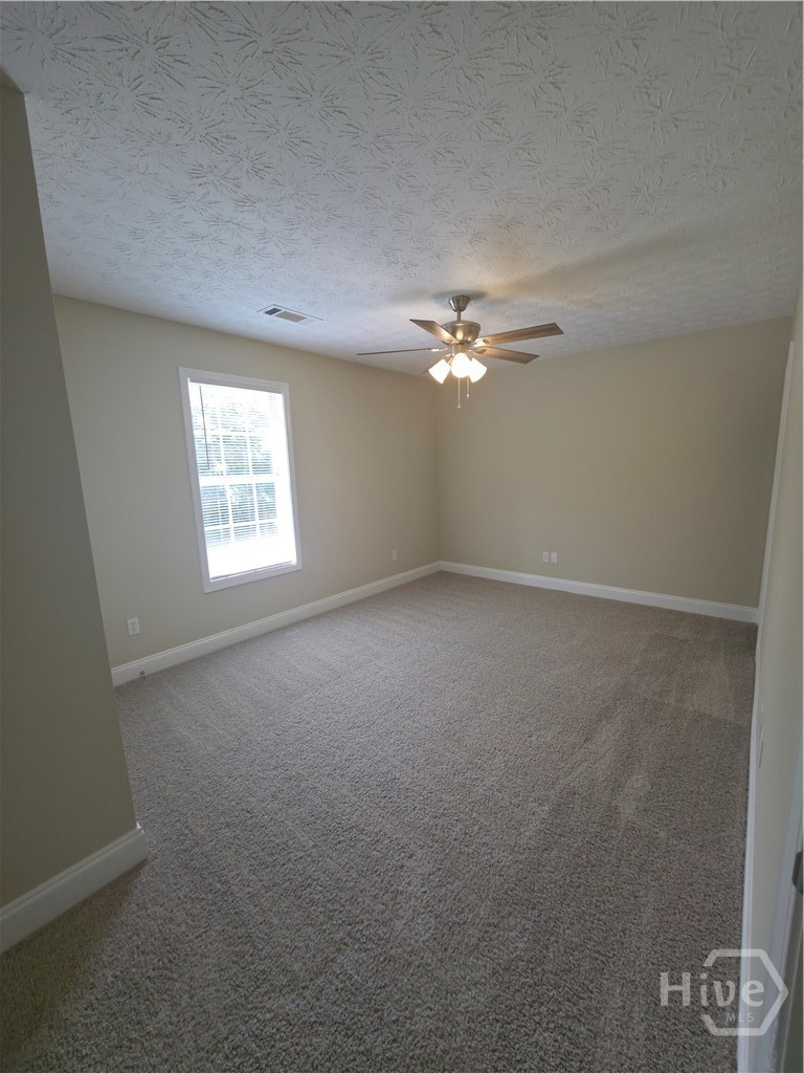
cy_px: 536
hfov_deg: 89.9
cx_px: 402
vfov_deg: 106.2
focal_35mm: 13
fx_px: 403
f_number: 1.9
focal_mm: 2.2
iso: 64
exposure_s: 1/60
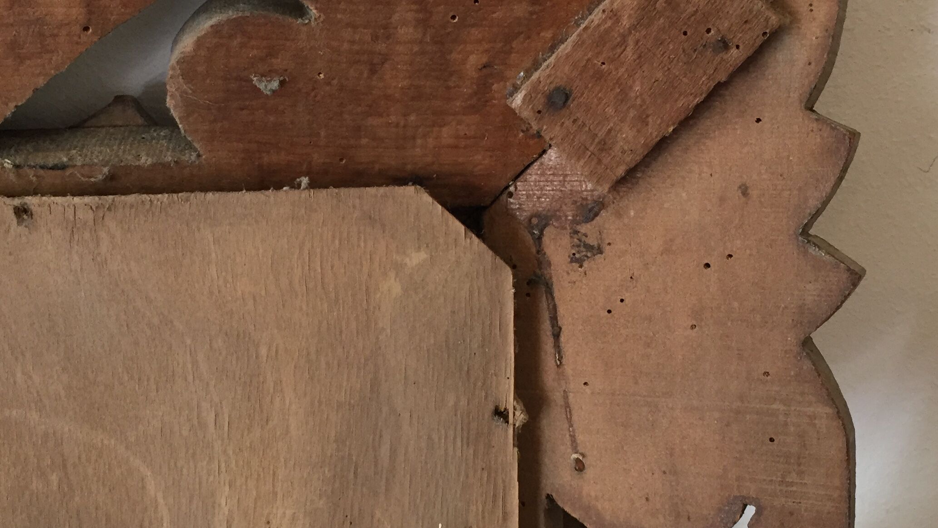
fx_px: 1244
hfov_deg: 41.3
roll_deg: -0.6
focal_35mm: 50
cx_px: 440
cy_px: 247
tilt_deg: -20.9
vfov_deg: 24.0
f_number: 2.2
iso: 125
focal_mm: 4.15
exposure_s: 1/33
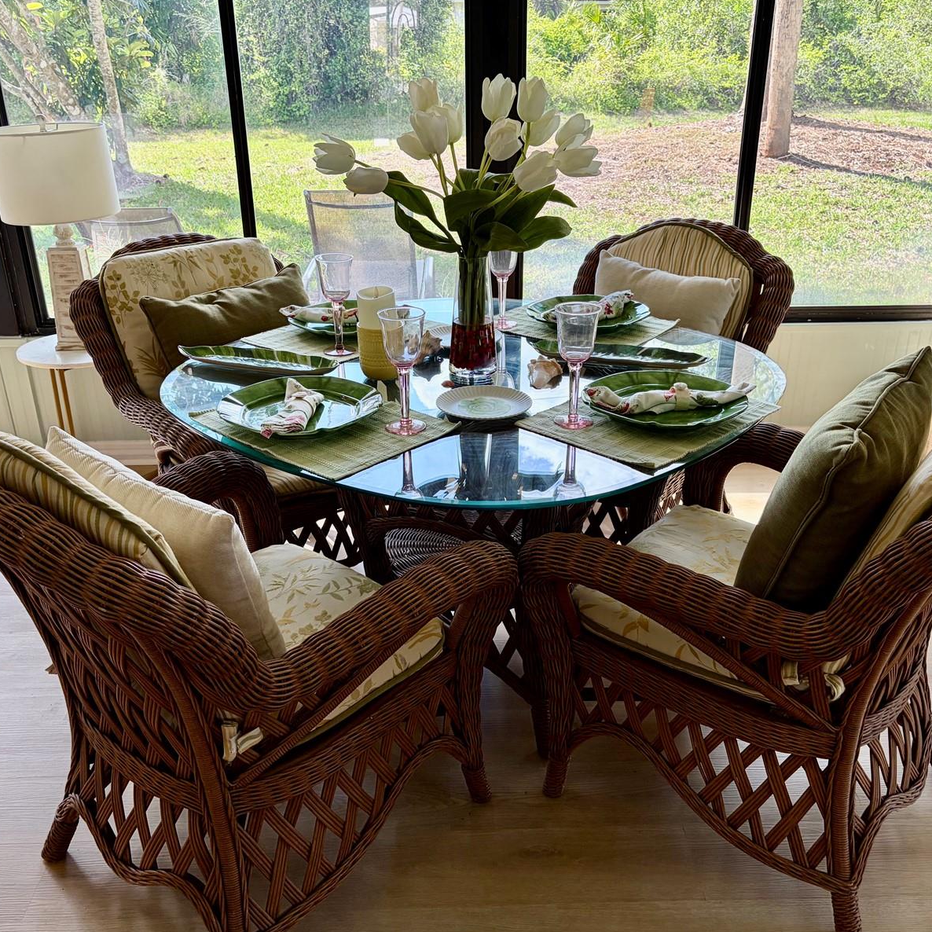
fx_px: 944
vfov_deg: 52.5
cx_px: 467
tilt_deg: -23.5
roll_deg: +0.2
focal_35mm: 31
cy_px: 465
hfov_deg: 52.5
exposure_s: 1/140
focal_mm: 5.96
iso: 50
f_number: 1.6
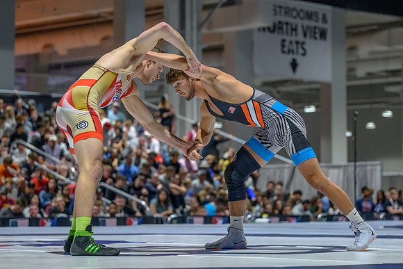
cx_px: 218
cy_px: 120
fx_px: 1293
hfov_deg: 17.7
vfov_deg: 11.9
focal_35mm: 116
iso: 6400
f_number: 2.8
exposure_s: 1/640
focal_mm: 95
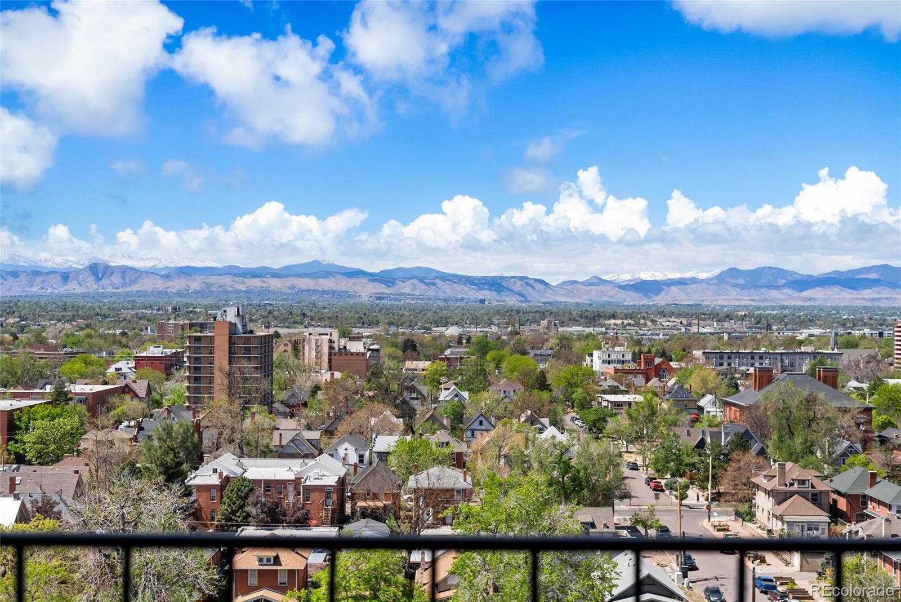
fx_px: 1252
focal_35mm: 50
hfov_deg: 39.6
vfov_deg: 27.0
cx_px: 450
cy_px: 301
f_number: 3.5
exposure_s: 1/2500
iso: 200
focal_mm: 50
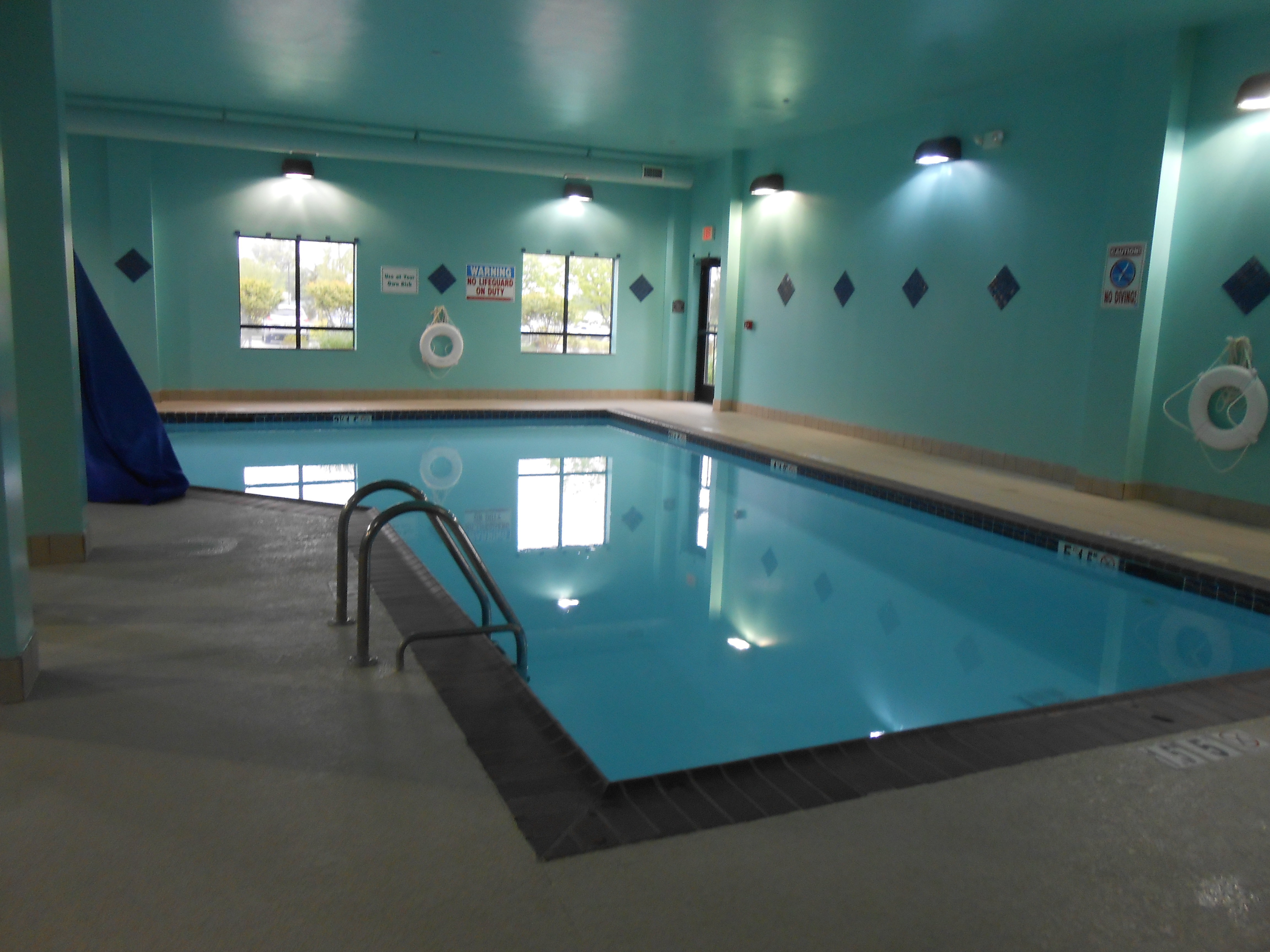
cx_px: 635
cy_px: 476
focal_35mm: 26
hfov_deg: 67.3
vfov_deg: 53.1
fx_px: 954
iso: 200
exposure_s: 1/30
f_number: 3.5
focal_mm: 4.6
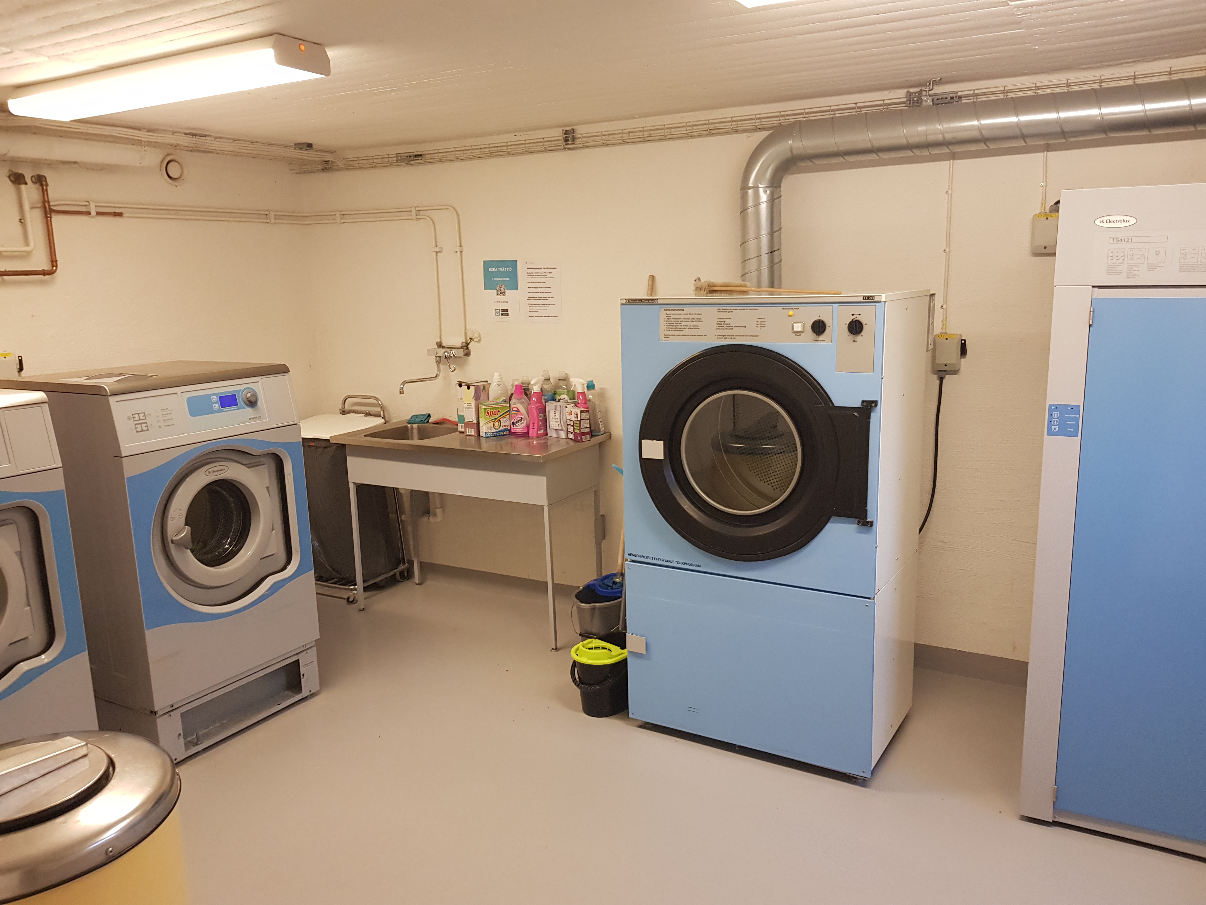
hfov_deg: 67.3
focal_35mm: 26
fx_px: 906
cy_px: 452
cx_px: 603
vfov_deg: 53.1
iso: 160
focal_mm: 4.2
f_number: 1.7
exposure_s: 1/33
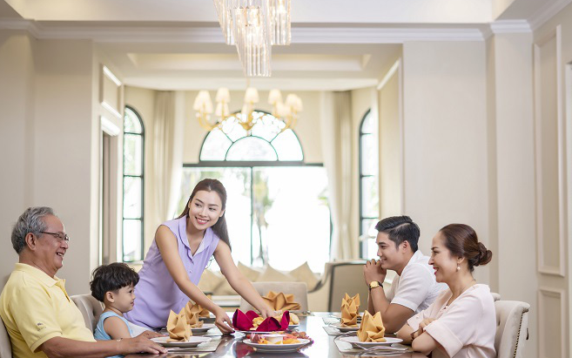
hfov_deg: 32.9
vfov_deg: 21.0
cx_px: 311
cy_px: 205
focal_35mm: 62
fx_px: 967
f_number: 1.8
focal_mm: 50
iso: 100
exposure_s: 1/250
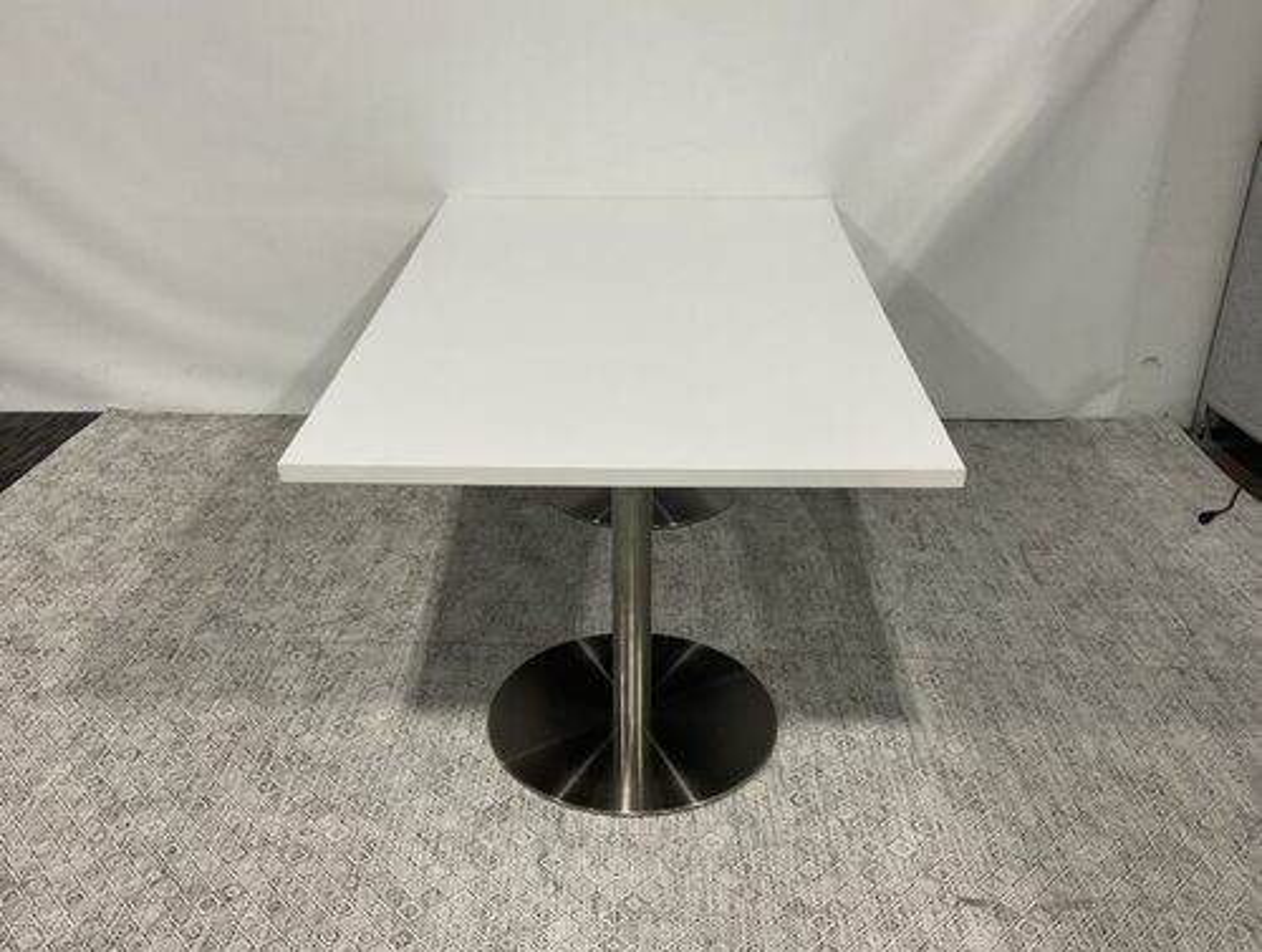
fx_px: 1059
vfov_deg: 48.4
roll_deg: -2.0
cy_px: 476
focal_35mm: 29
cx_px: 631
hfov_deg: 61.6
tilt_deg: -23.8
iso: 100
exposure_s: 1/60
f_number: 1.8
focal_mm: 3
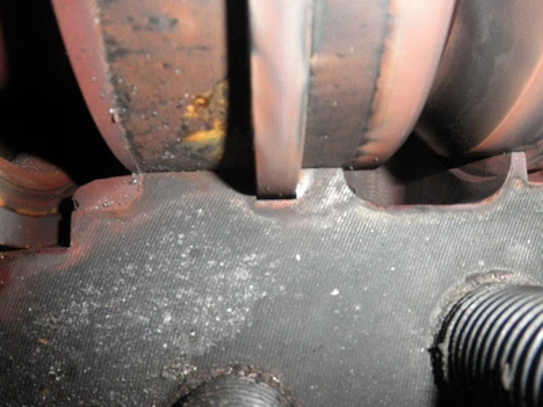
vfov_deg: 49.7
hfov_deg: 63.4
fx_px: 439
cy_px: 204
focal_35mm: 28
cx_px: 272
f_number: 8.5
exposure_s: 1/30
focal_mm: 5
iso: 200
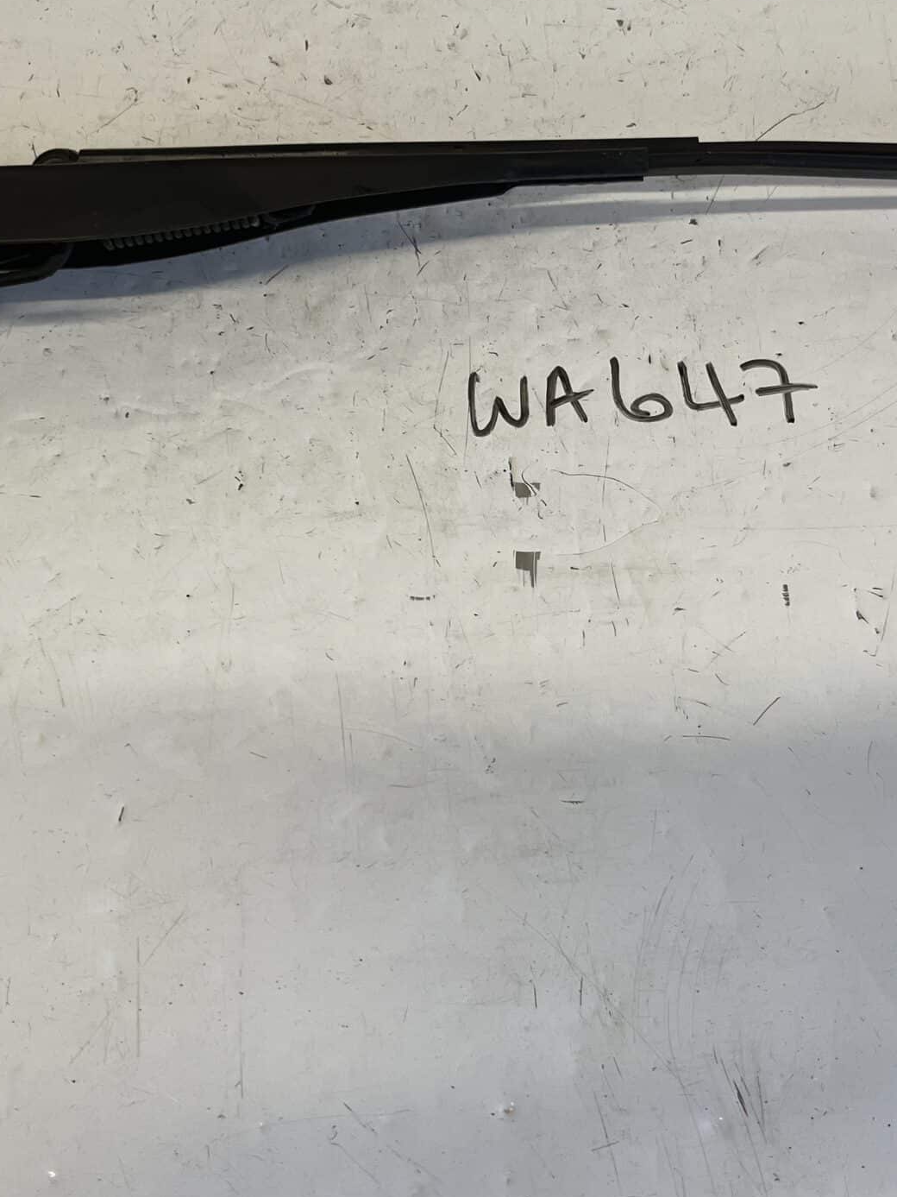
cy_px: 553
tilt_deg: -68.7
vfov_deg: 39.6
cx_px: 476
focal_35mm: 48
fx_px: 1659
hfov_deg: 30.3
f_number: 1.6
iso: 64
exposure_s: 1/100
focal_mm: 5.1
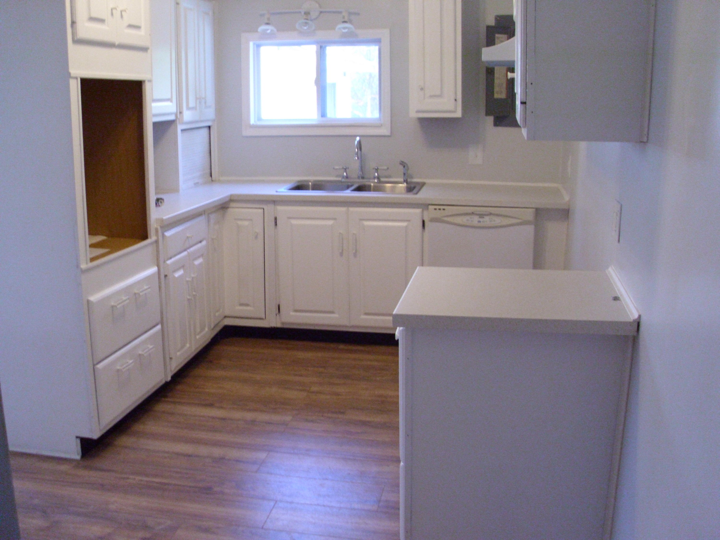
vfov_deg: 37.7
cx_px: 360
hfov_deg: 49.0
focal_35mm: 38
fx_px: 790
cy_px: 270
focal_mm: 6.36
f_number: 3
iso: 400
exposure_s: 1/60
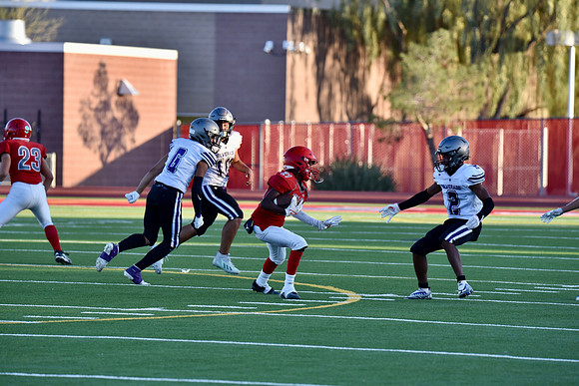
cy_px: 193
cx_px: 290
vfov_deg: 4.6
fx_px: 4826
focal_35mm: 300
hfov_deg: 6.9
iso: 560
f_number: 5.6
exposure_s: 1/640
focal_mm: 300
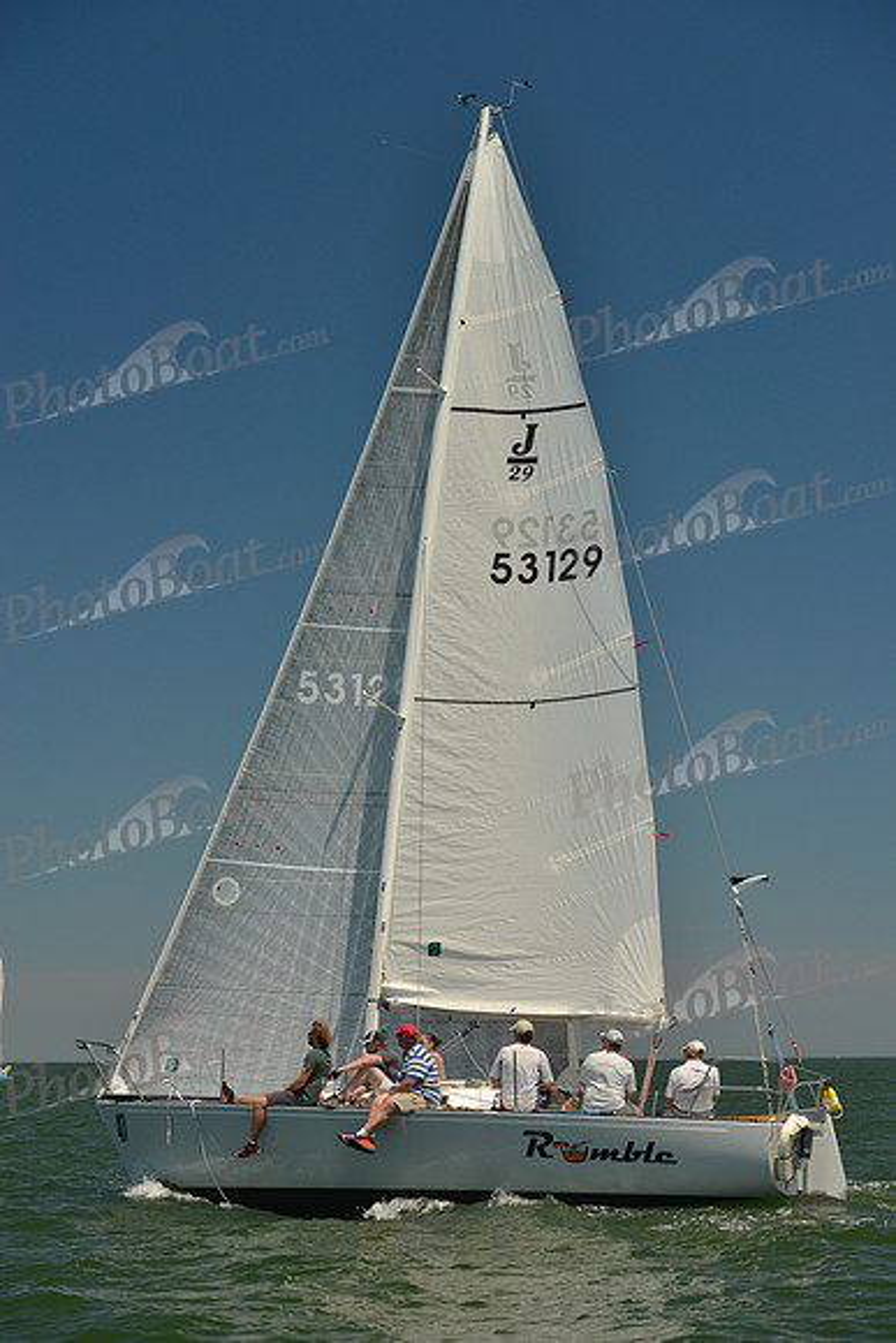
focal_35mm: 102
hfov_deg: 13.4
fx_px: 3805
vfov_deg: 20.0
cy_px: 672
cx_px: 448
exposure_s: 1/640
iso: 200
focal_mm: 102
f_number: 7.1
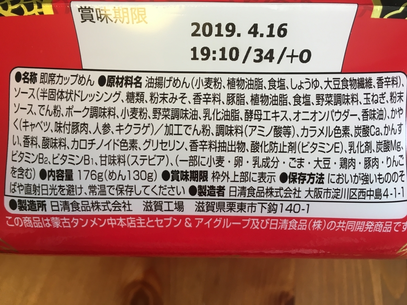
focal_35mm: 29
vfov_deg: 48.2
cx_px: 204
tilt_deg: -52.5
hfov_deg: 61.7
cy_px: 152
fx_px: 341
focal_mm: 4.15
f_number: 2.2
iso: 25
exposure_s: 1/30
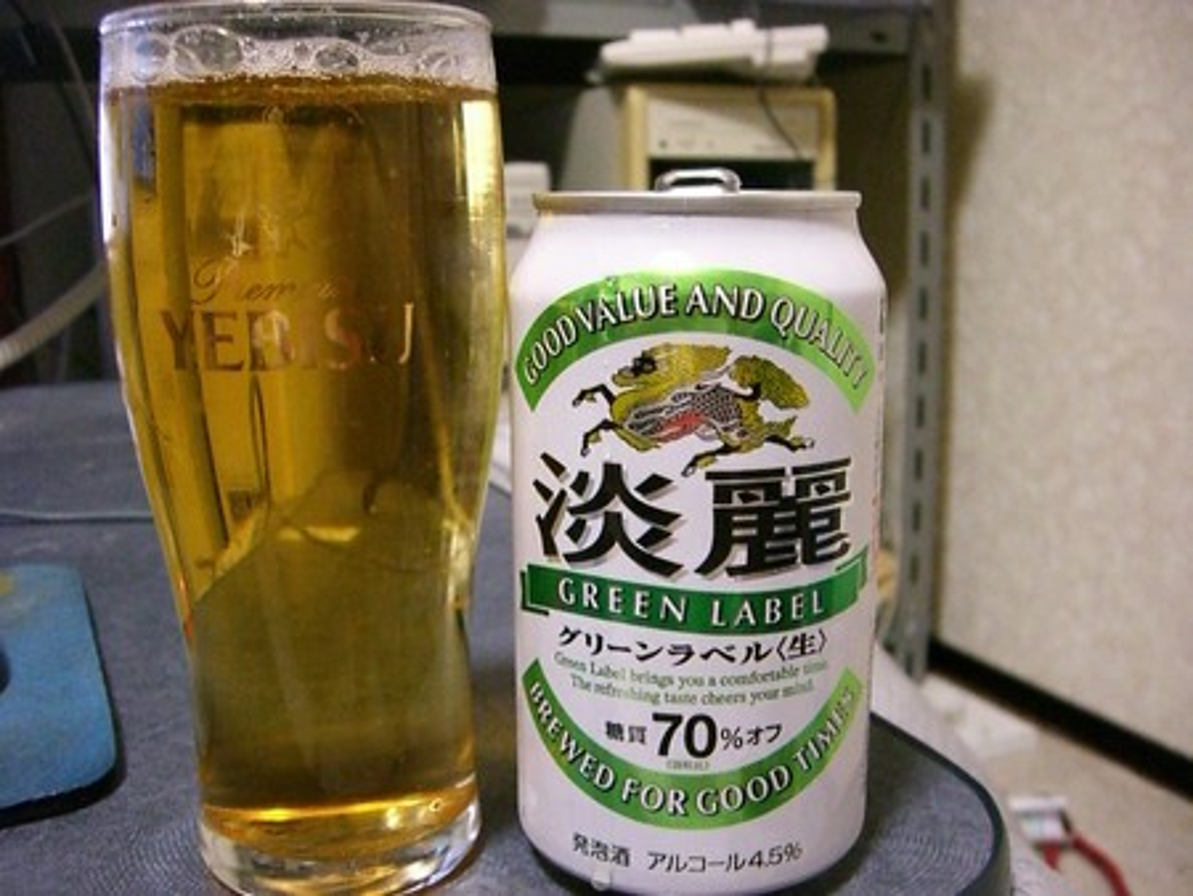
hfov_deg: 49.0
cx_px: 596
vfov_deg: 37.8
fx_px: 1310
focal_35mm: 38
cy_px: 448
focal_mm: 6.2
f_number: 2.7
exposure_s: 1/40
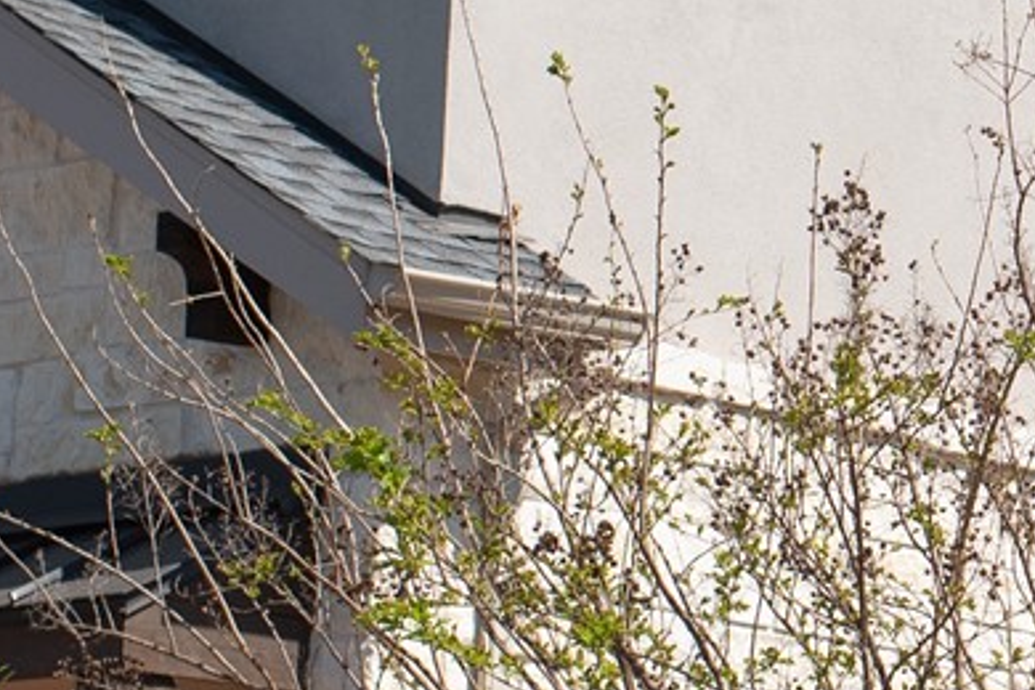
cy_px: 199
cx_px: 1746
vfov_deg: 7.0
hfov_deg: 10.1
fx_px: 5606
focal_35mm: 195
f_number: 4.5
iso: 320
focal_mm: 35
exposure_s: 1/3200
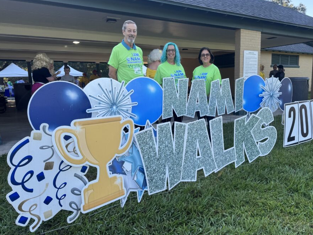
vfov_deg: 49.7
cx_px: 176
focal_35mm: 28
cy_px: 118
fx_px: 253
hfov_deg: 63.2
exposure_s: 1/588
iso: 80
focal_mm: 6.76
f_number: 1.78
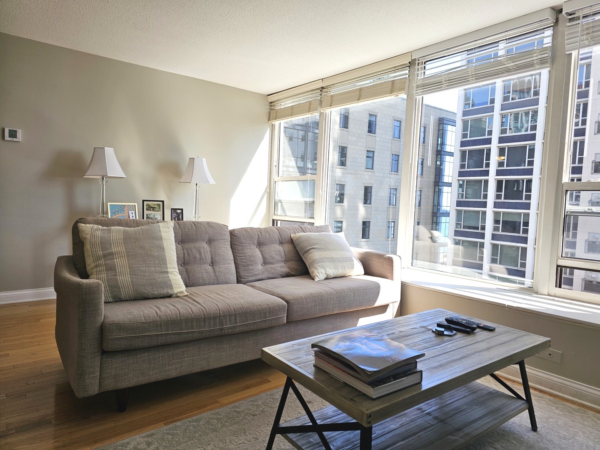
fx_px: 399
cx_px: 300
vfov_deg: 58.9
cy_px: 225
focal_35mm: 23
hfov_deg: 73.9
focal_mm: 6.3
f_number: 1.7
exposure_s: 1/120
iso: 10
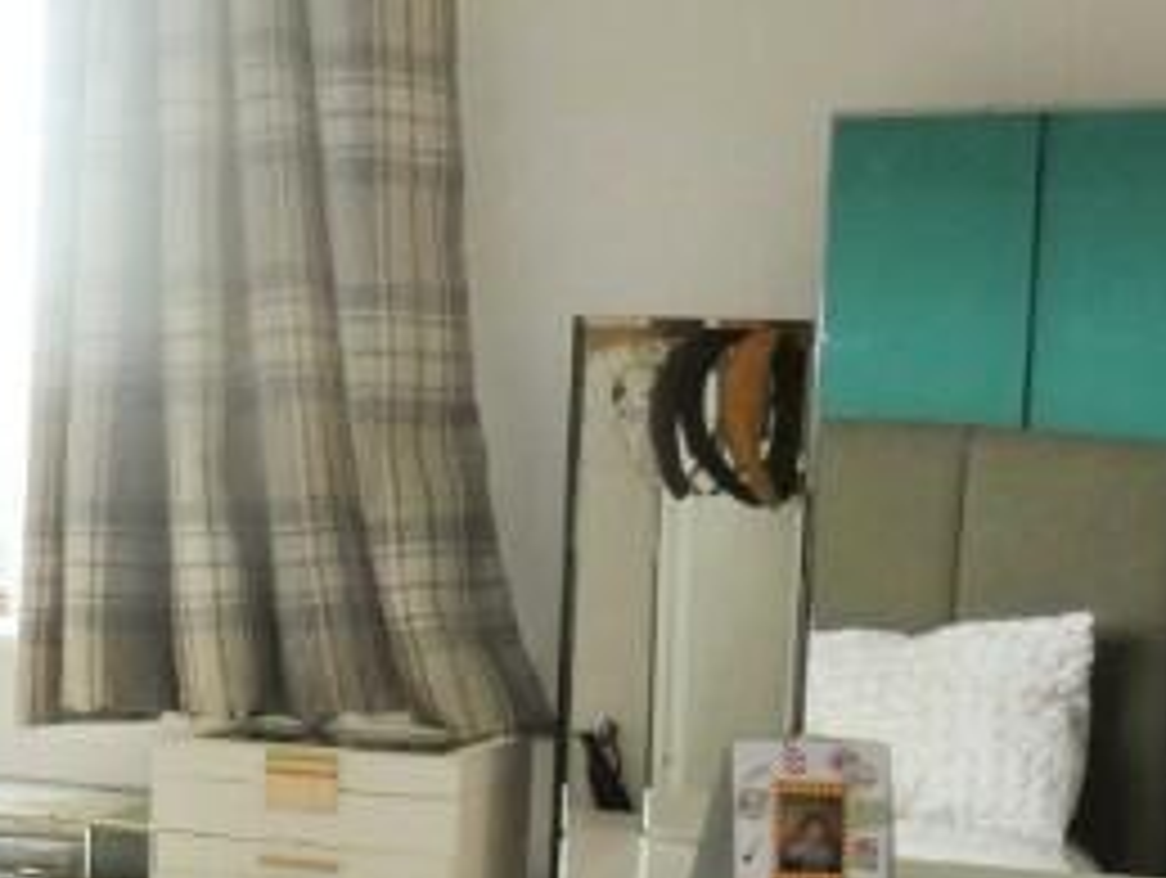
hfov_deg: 22.3
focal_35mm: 79
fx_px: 2665
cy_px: 1434
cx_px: -311
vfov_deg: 16.5
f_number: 2.8
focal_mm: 3.6
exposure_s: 1/125
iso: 80
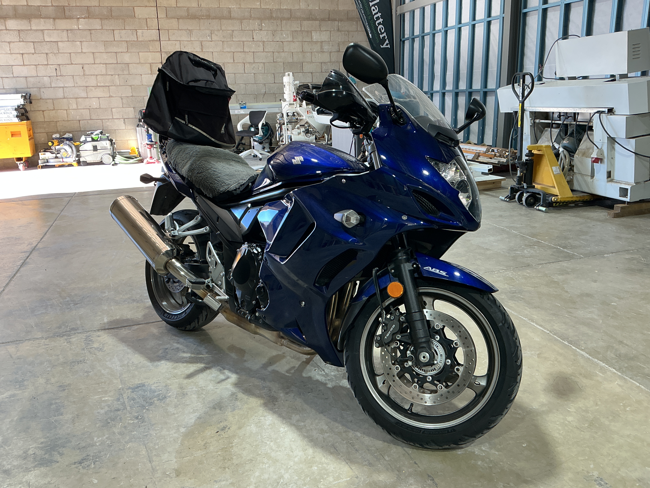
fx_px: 545
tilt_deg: -15.5
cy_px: 244
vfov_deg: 48.2
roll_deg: +0.9
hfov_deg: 61.7
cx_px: 325
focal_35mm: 29
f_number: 1.8
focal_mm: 3
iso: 64
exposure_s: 1/120
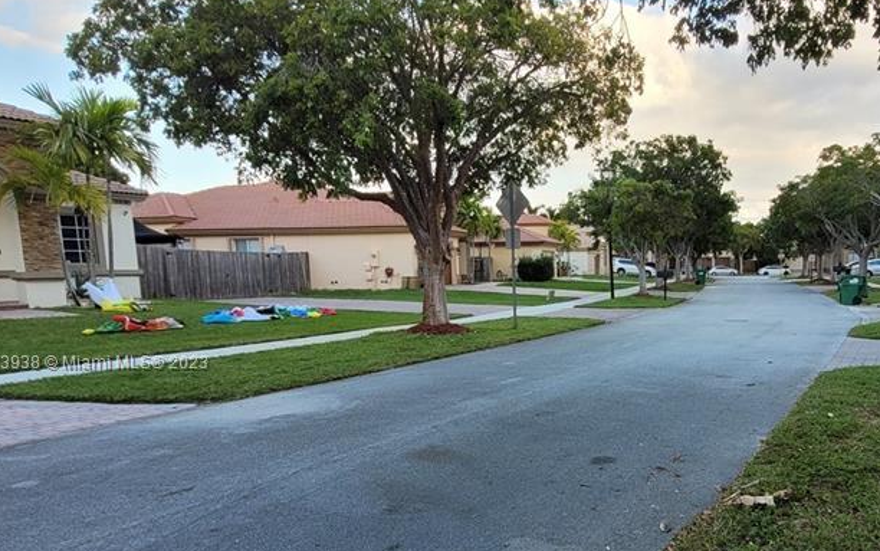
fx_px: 648
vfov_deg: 45.4
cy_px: 364
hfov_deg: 66.4
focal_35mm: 27
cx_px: 592
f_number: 2.2
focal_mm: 1.74
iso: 40
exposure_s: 1/217
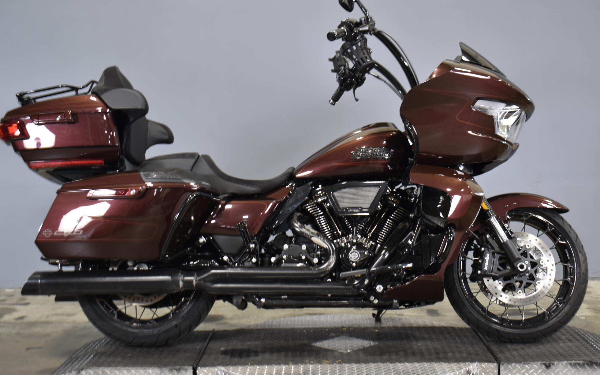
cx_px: 303
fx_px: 867
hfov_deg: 38.2
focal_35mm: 53
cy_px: 175
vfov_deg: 24.4
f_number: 4.5
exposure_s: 1/13
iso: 400
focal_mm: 34
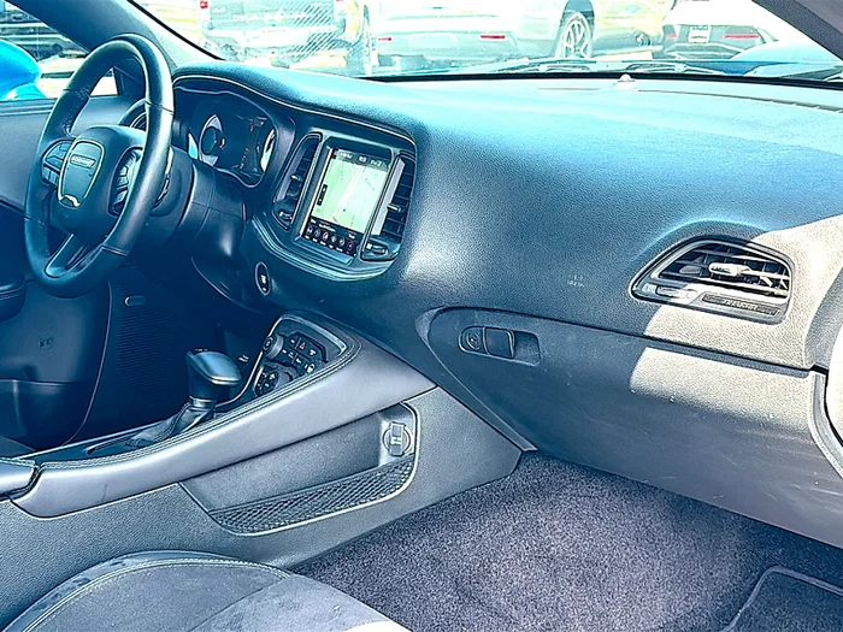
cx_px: 422
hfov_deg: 44.8
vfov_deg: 34.3
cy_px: 316
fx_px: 1023
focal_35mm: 42
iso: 100
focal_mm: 6.86
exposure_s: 1/247
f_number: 1.78
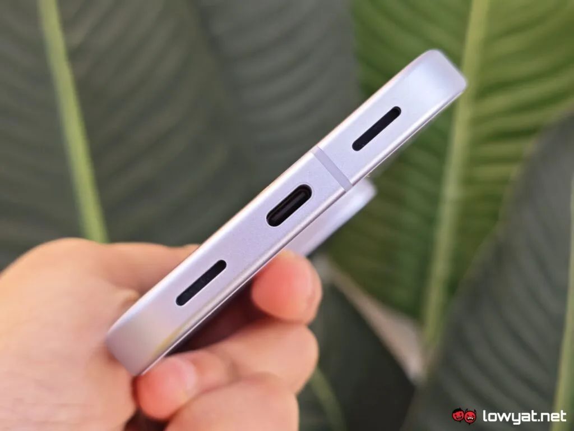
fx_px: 763
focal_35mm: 46
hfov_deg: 41.2
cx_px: 287
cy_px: 216
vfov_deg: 31.5
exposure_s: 1/50
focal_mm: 5.4
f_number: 1.6
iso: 160
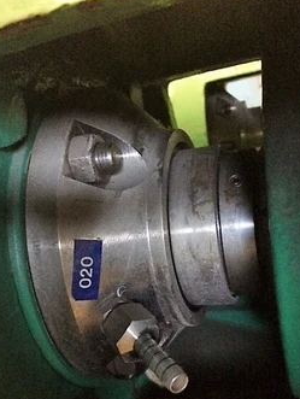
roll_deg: +6.7
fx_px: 404
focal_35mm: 35
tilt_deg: -16.8
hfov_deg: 40.8
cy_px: 234
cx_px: 151
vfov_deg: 52.3
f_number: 2.2
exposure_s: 1/15
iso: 500
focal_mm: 4.15
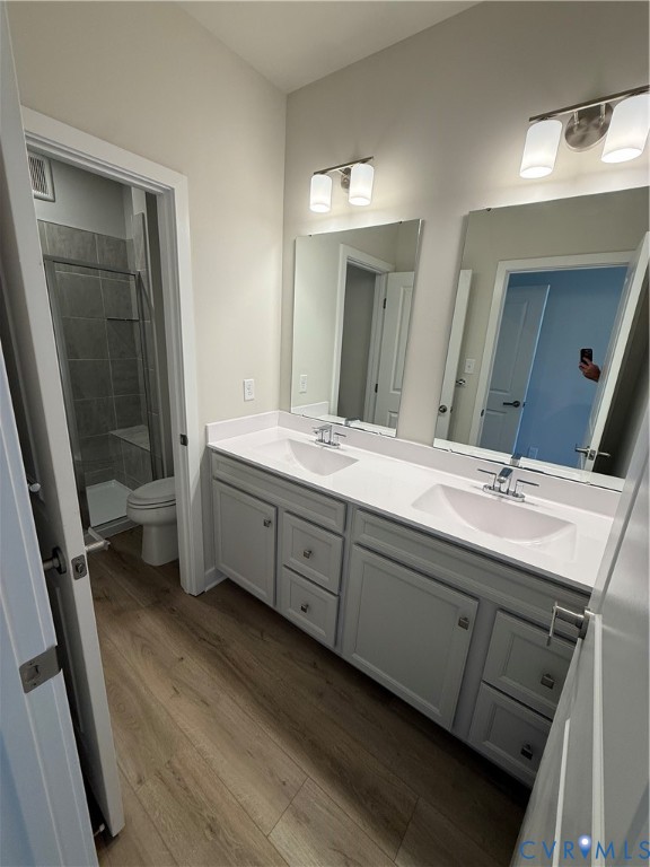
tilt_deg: -14.9
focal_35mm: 14
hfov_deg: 85.7
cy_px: 434
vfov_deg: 102.1
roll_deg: -3.8
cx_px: 325
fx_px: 351
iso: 80
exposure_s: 1/120
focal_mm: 2.22
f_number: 2.2
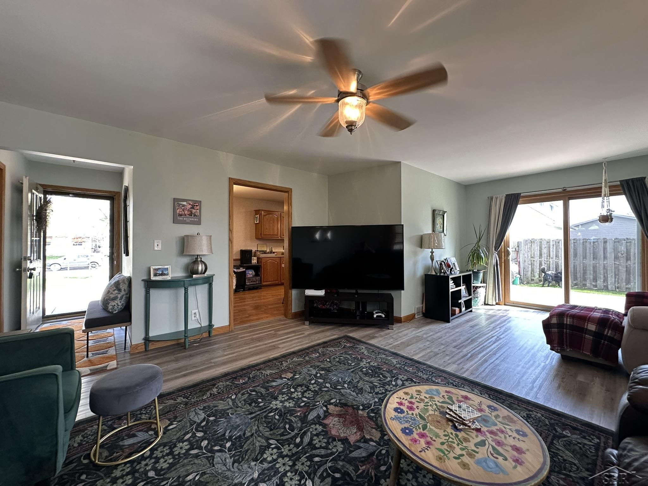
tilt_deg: +1.3
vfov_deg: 85.7
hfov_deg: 102.1
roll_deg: -0.2
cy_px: 243
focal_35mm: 14
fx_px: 262
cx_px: 324
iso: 250
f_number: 2.2
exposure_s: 1/120
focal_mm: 2.22
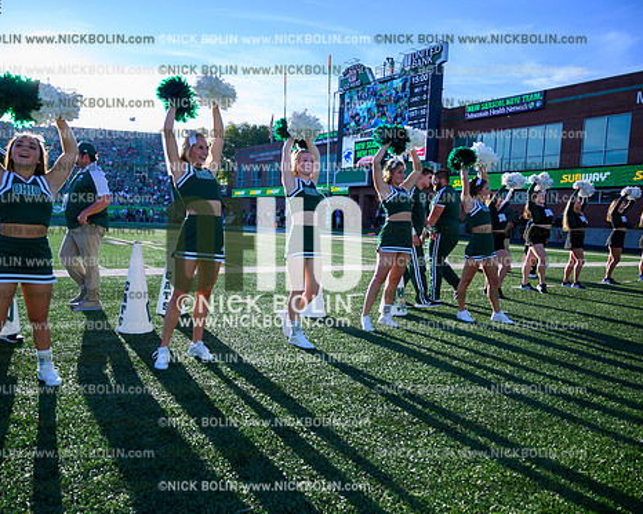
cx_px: 264
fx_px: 533
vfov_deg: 51.5
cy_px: 262
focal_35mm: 28
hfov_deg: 61.8
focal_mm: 24
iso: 125
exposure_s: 1/640
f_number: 4
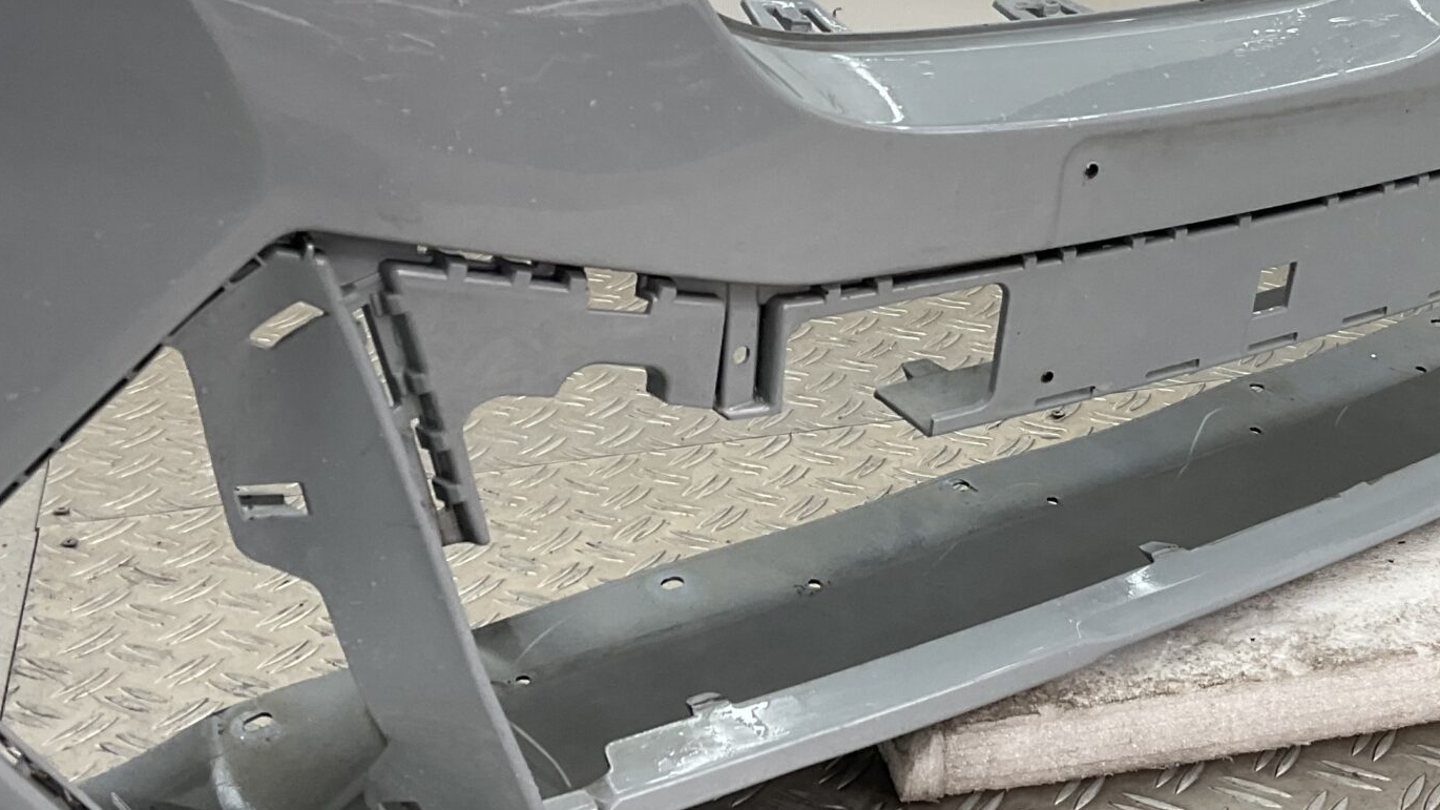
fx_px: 2253
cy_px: 200
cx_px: 879
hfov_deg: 35.3
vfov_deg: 20.2
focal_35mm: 59
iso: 25
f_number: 1.8
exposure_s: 1/120
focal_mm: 3
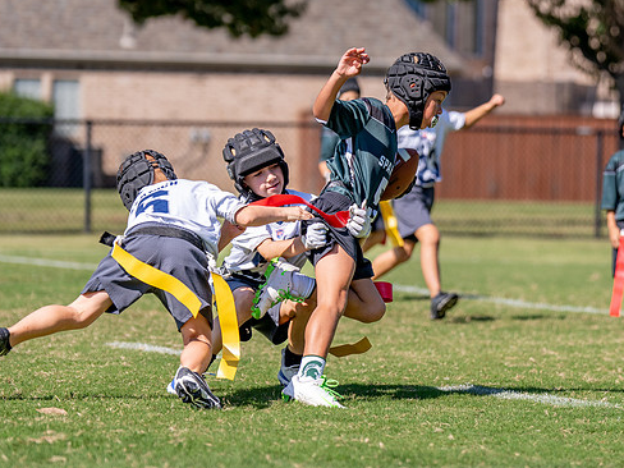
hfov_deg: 10.7
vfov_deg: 8.1
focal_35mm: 184
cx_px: 370
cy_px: 167
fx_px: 3317
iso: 200
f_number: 2.8
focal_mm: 115
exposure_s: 1/3200
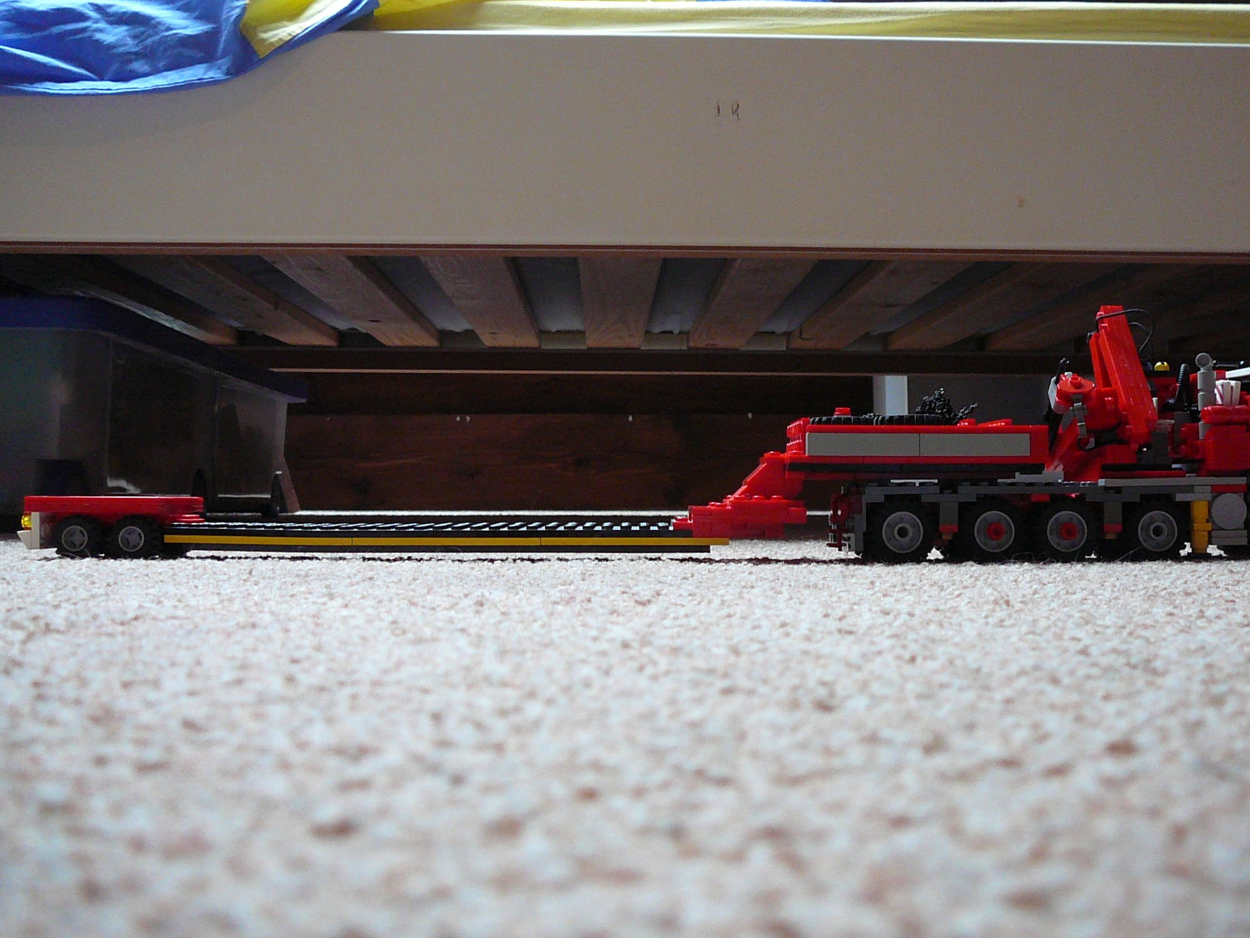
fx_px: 1408
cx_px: 694
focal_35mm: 39
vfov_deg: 36.8
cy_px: 456
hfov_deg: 47.8
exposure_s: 1/13
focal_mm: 5.2
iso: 200
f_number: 2.8
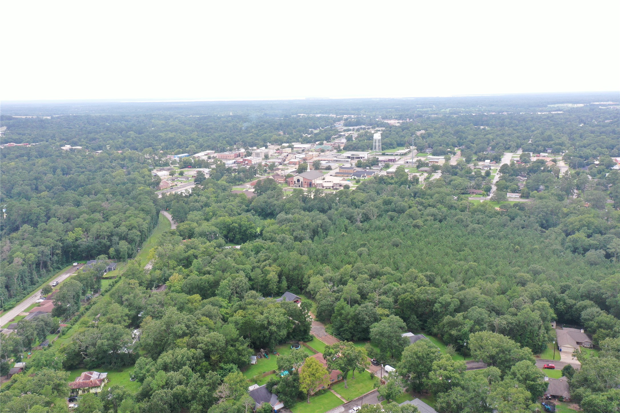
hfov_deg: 65.5
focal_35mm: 28
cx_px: 310
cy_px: 206
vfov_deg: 46.4
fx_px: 482
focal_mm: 10.26
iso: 100
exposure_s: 1/160
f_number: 4.5
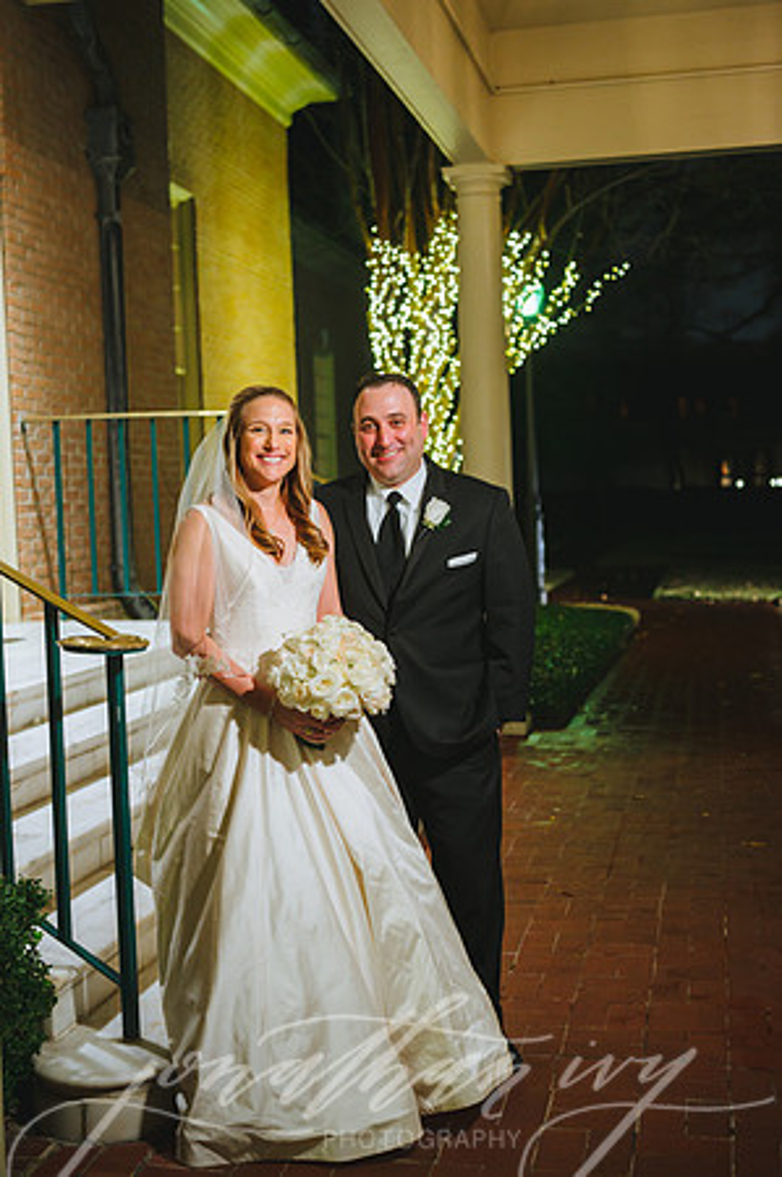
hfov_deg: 29.2
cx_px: 391
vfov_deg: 42.8
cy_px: 588
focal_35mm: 46
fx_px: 1502
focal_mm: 46
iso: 2000
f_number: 2.8
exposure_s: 1/100
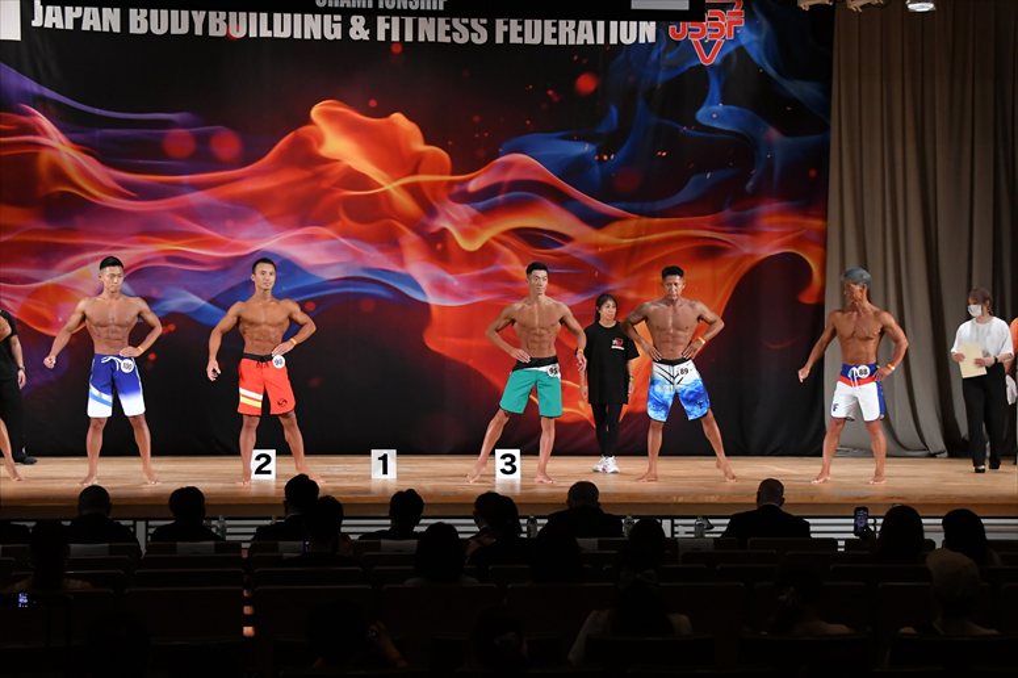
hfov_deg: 24.2
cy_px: 339
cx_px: 509
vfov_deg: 16.2
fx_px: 2374
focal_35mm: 84
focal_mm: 56
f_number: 5.6
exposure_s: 1/400
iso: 3200
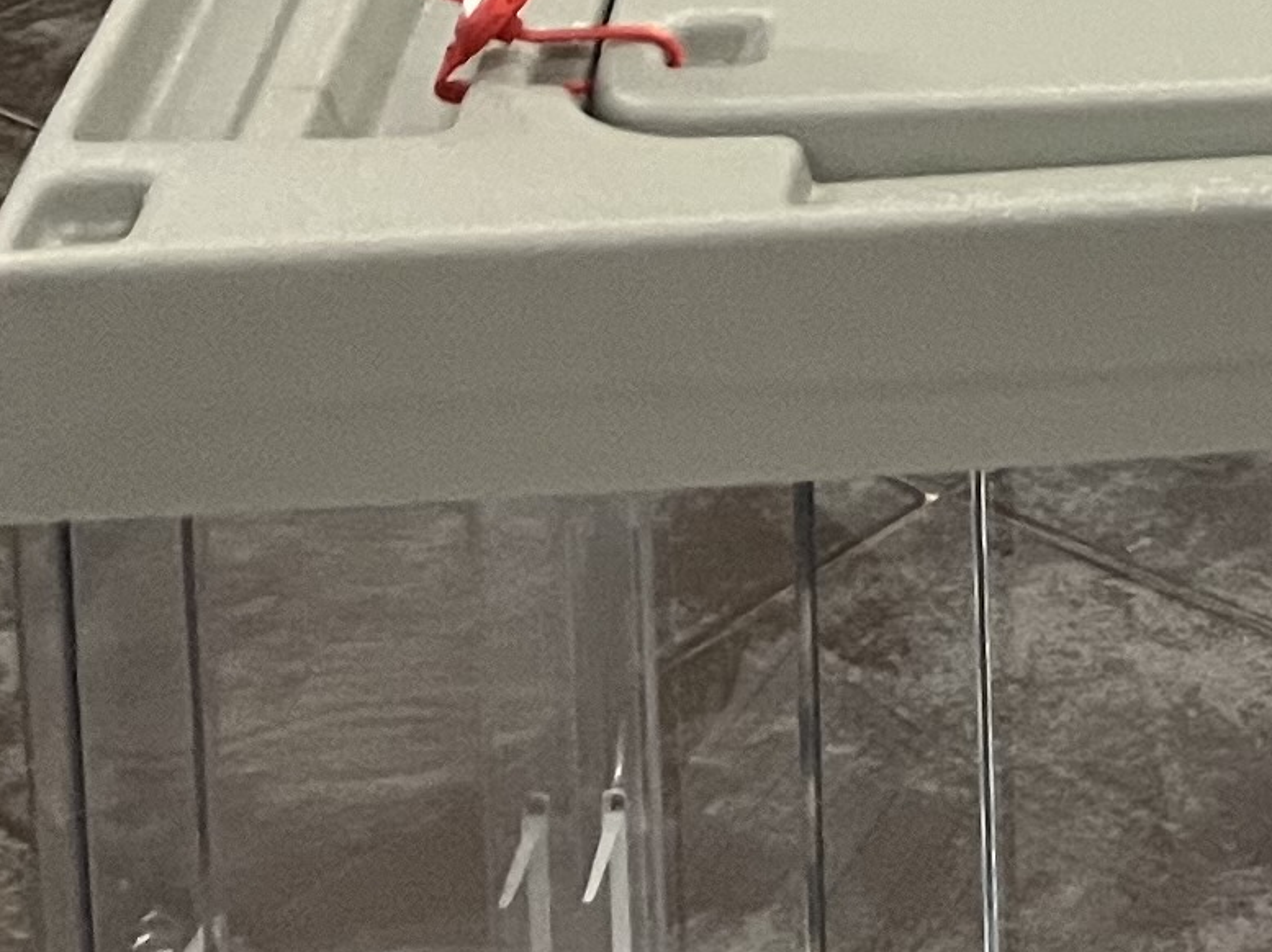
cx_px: 2004
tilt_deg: -11.6
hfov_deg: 13.6
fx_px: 4958
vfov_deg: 9.9
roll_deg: -1.0
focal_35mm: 135
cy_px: -1199
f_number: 1.6
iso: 500
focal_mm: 5.1
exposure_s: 1/50
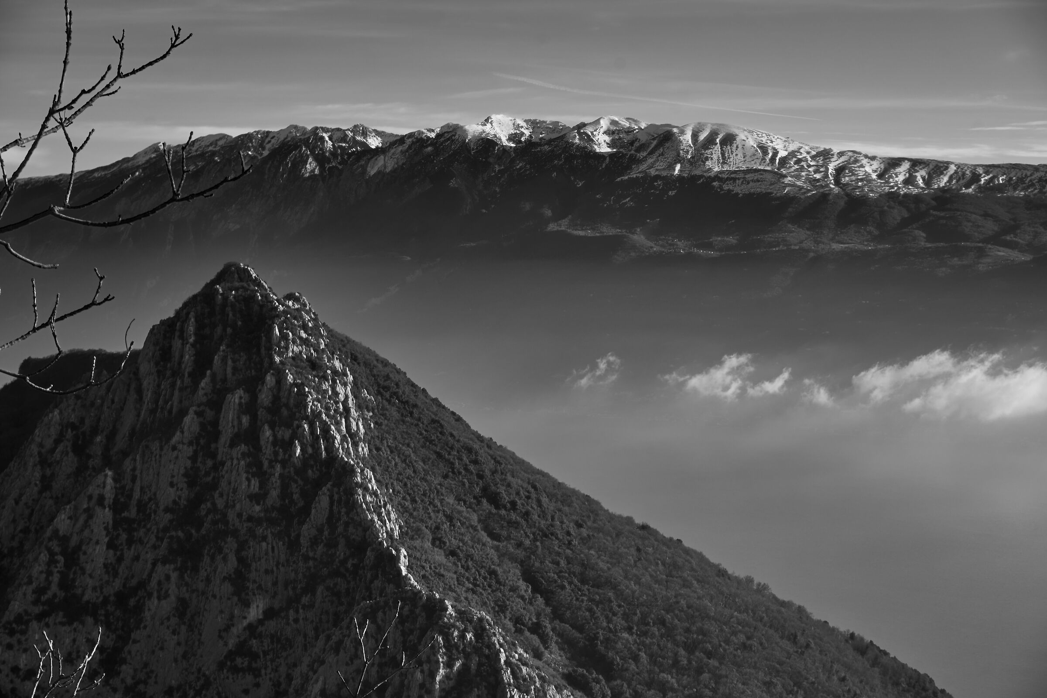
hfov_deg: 27.0
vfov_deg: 18.2
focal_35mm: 75
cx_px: 524
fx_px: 2181
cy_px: 349
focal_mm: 50
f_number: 11
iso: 100
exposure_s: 1/160
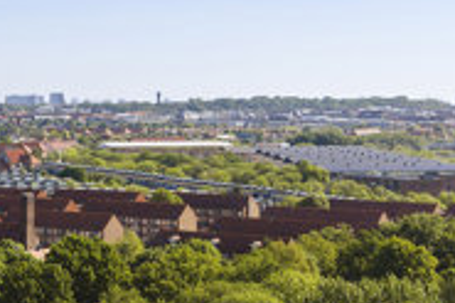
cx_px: -180
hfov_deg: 20.0
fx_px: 1149
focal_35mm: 91
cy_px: 419
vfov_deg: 14.2
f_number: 2.8
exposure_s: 1/6400
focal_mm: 14.45
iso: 320
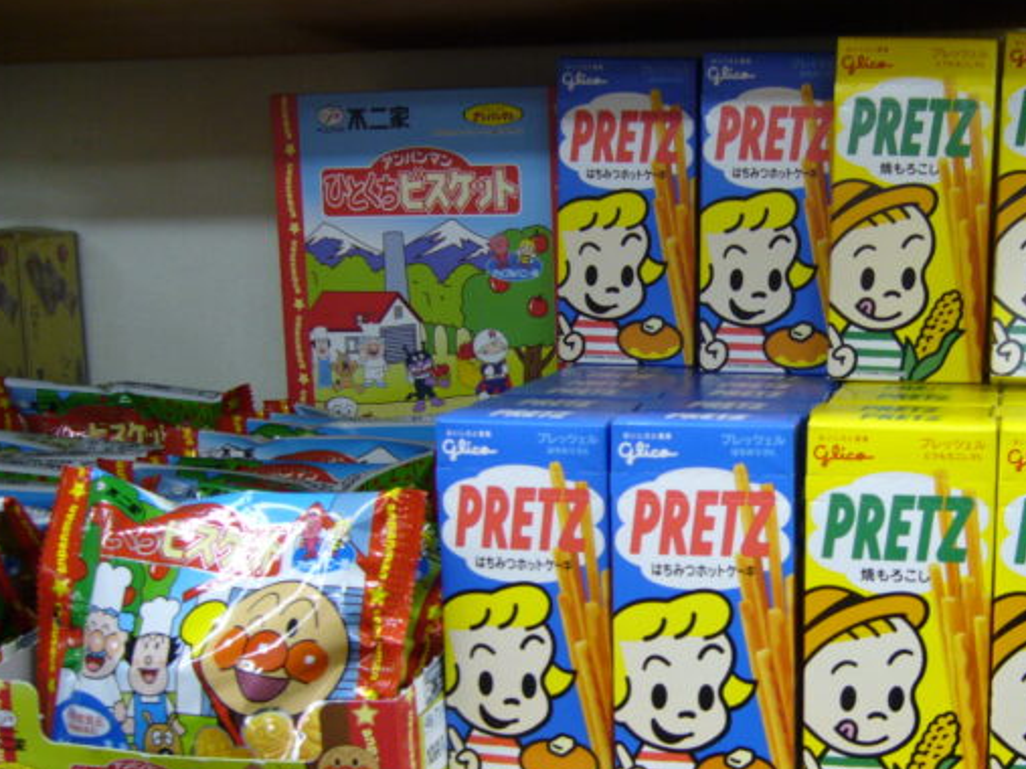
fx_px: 1571
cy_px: 474
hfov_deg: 35.5
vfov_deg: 27.4
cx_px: 749
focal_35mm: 53
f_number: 2.8
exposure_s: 1/20
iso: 100
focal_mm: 5.8
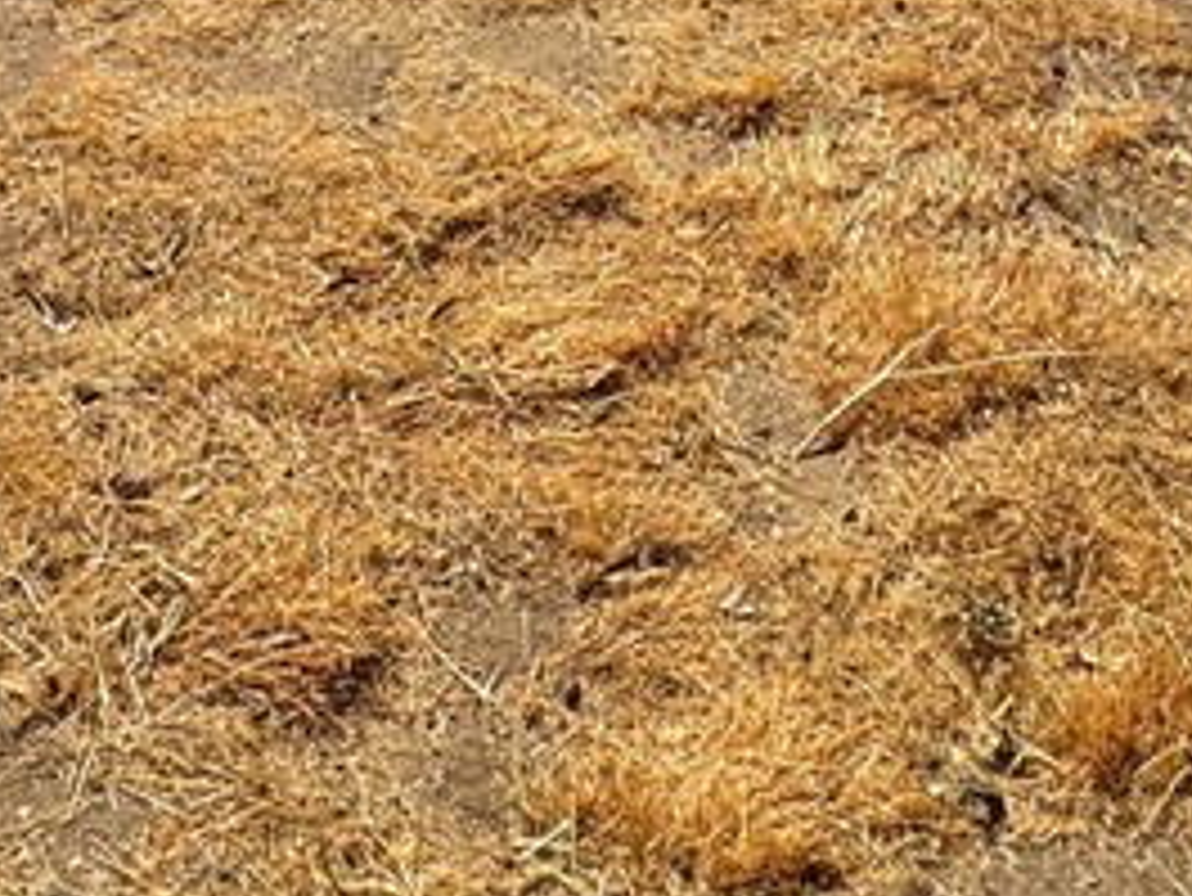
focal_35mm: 54
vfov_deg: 21.2
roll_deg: -0.2
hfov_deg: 35.4
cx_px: 454
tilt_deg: -8.6
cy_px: -572
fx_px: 1860
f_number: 2.2
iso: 50
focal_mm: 2.22
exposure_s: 1/2770
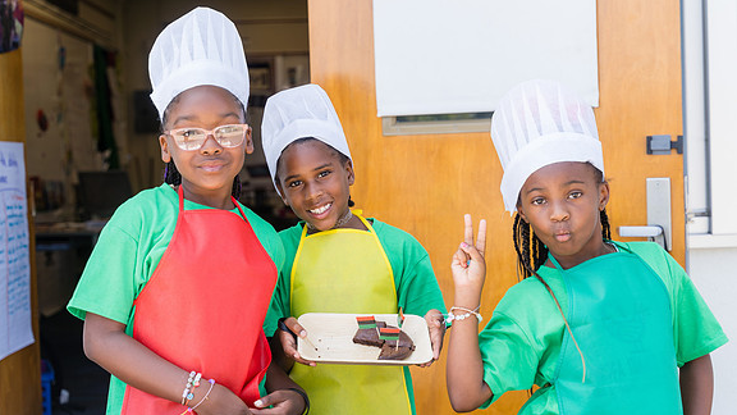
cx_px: 368
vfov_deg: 20.7
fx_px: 1133
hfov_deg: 36.0
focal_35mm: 58
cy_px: 194
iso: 100
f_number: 4
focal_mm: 55
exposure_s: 1/200
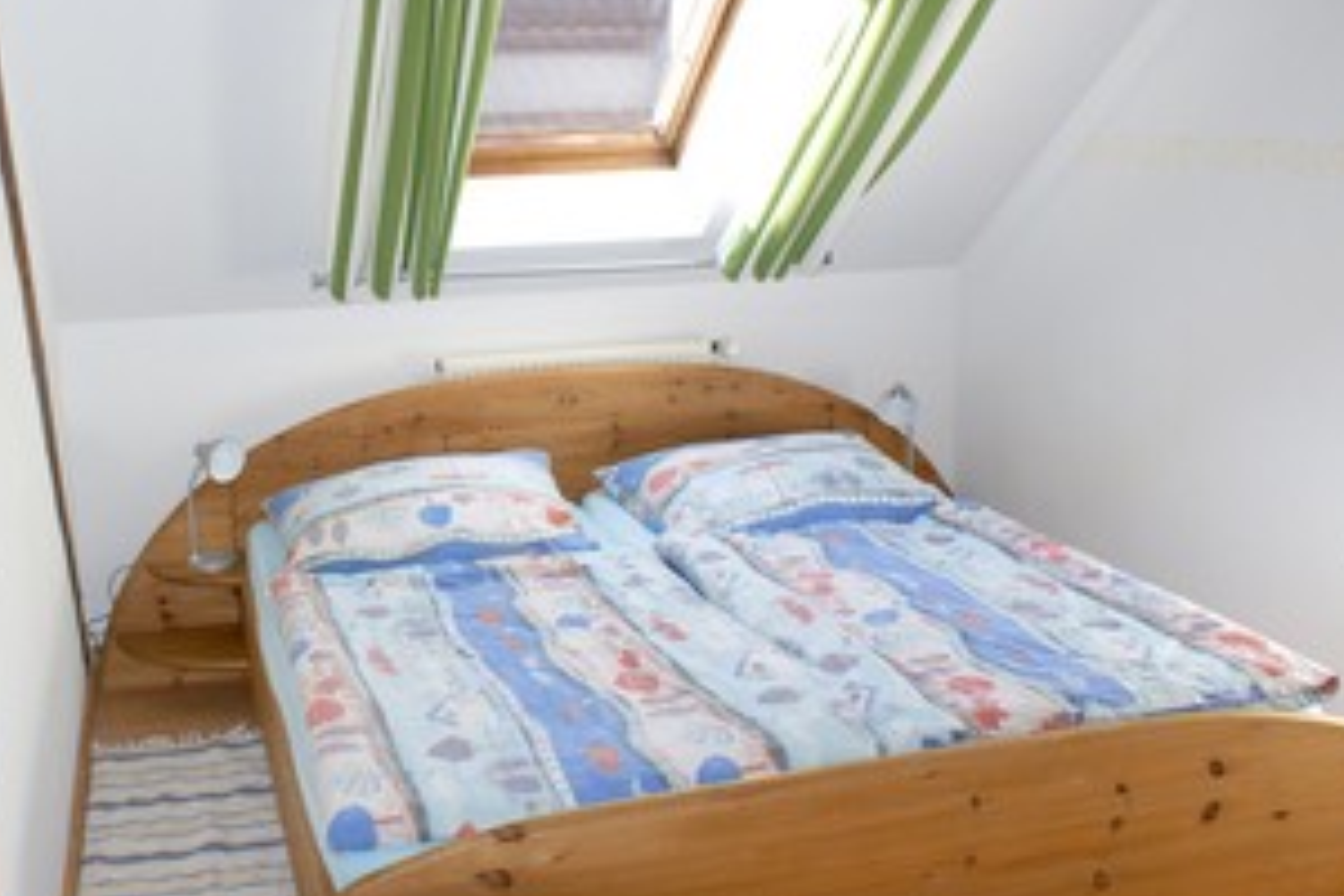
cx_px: 511
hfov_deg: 48.0
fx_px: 1493
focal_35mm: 40
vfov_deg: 33.3
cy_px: 340
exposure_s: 1/80
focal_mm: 20
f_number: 5.6
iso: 125
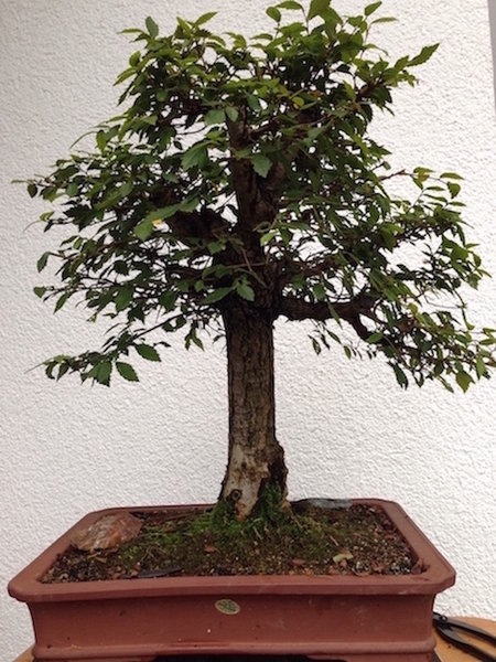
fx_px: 630
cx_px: 248
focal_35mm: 33
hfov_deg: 42.9
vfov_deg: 55.4
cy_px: 331
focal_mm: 4.12
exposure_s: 1/40
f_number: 2.4
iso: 50
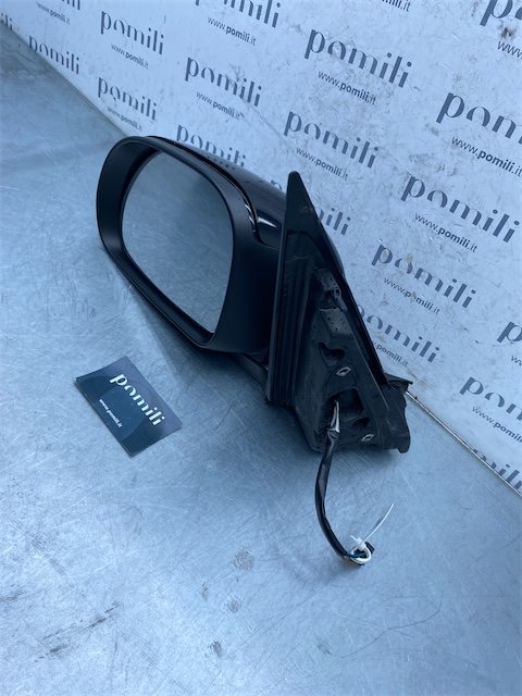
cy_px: 348
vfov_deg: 67.3
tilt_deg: -47.0
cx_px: 261
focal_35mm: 26
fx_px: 523
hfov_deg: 53.1
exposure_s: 1/858
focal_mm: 4.25
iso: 32
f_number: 1.8
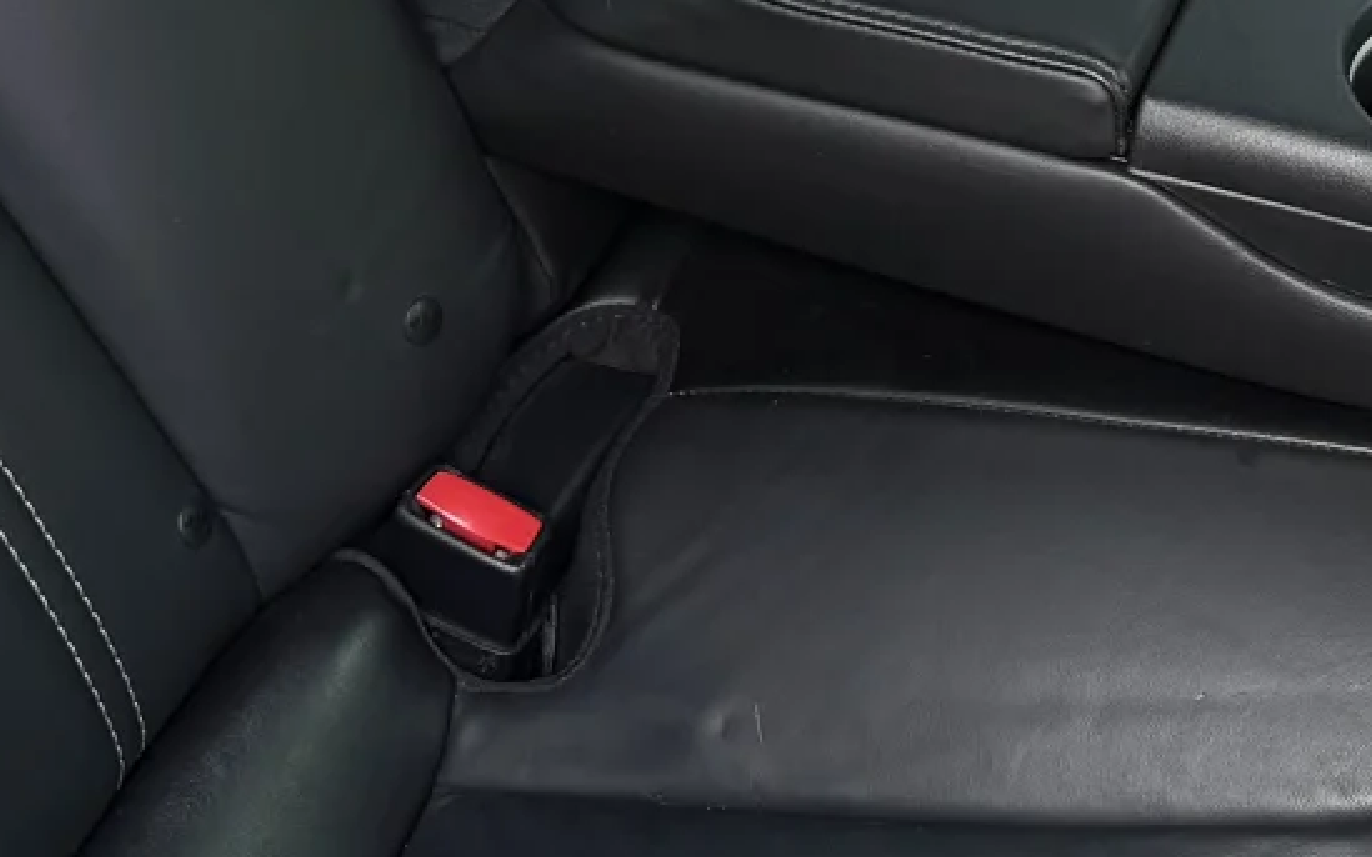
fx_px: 3327
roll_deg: -0.1
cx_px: 955
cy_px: -310
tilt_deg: -32.5
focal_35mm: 89
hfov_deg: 23.2
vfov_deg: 14.0
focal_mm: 6.76
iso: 200
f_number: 1.78
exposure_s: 1/97
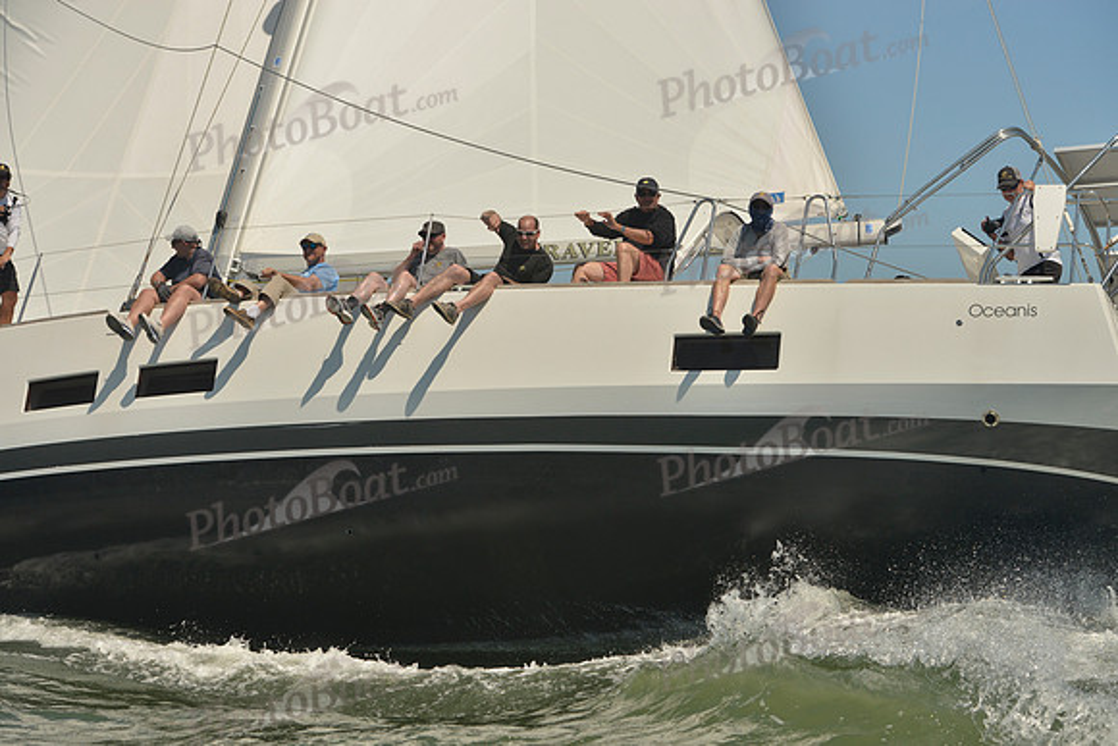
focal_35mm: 70
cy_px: 373
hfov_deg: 28.8
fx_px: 2174
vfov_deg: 19.5
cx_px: 559
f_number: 8
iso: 280
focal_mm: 70
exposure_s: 1/1000
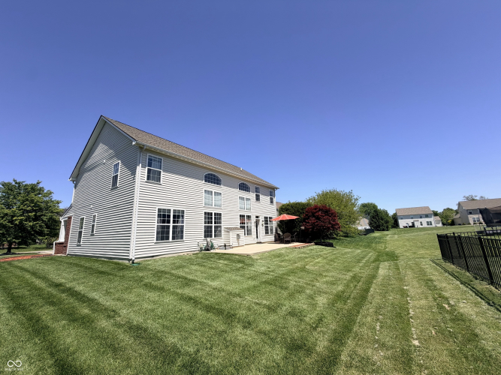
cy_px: 188
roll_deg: +3.0
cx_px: 250
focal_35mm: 14
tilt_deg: +12.1
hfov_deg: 102.1
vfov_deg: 85.7
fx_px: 203
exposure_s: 1/914
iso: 20
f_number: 2.2
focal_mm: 2.22
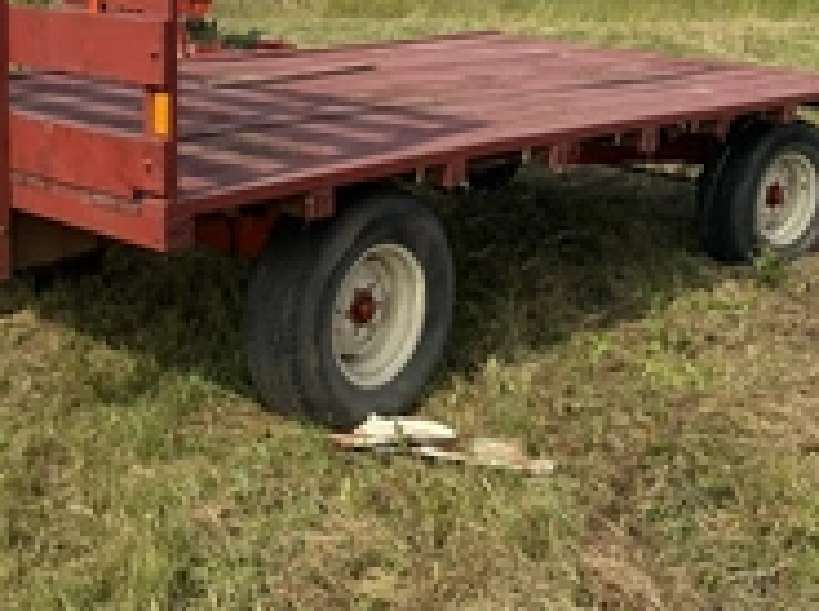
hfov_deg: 36.4
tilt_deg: -2.7
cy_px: -4
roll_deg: -1.5
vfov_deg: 26.4
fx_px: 1228
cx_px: 257
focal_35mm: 52
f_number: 1.78
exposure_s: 1/4167
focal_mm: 6.76
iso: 80
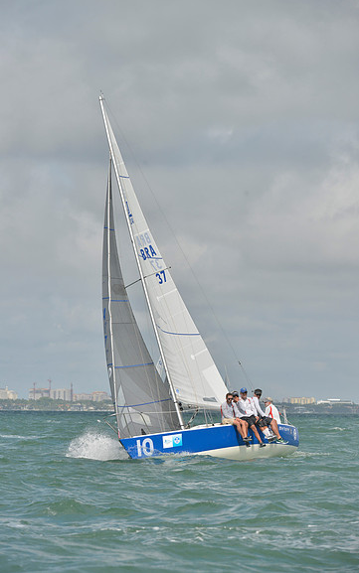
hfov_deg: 6.4
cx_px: 169
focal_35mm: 205
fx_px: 3207
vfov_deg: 10.2
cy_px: 286
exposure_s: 1/1250
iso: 280
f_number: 8
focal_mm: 200
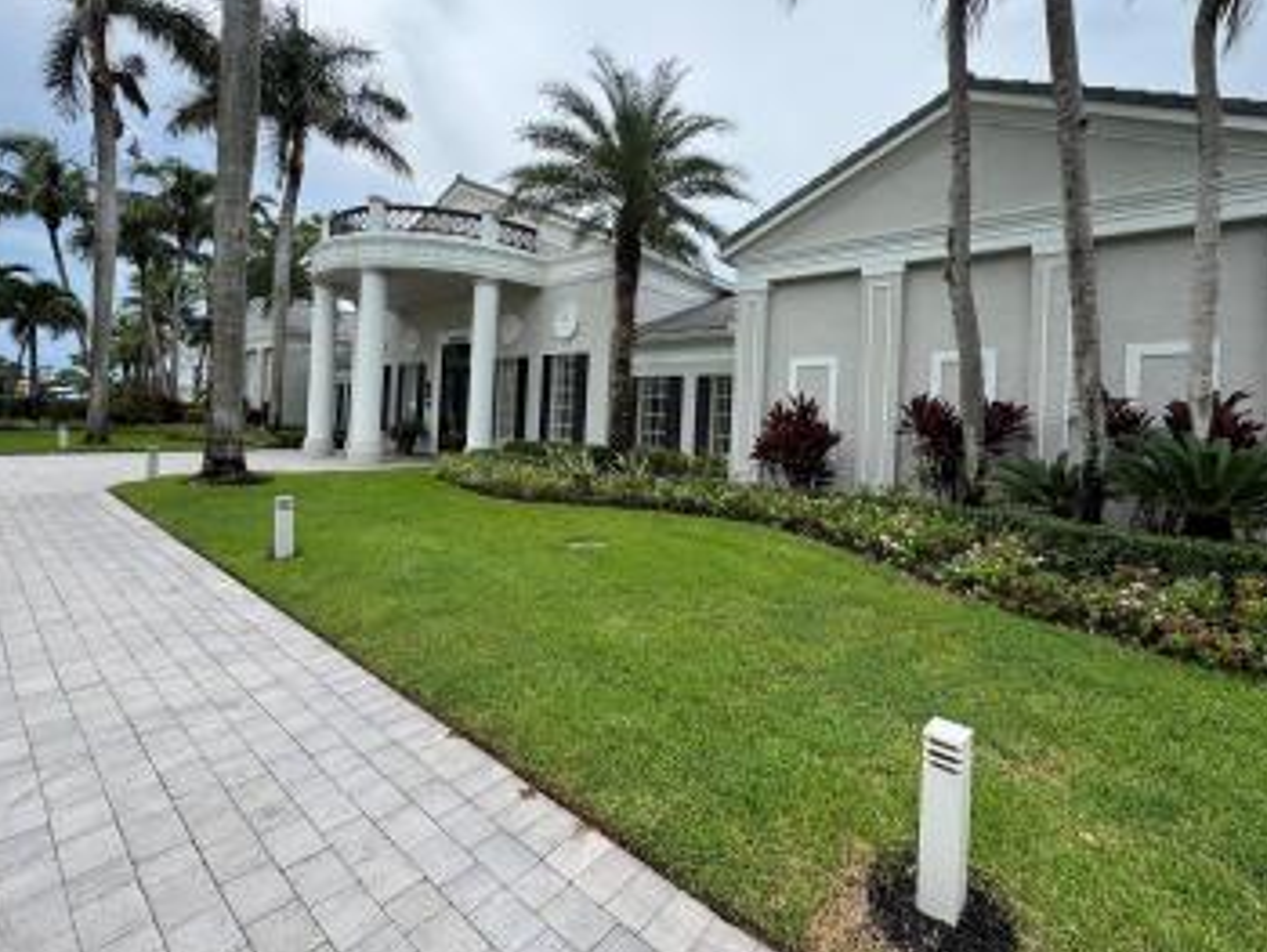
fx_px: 586
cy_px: 424
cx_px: 681
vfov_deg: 77.9
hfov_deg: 94.3
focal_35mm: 16
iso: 40
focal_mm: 2.22
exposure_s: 1/631
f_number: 2.2
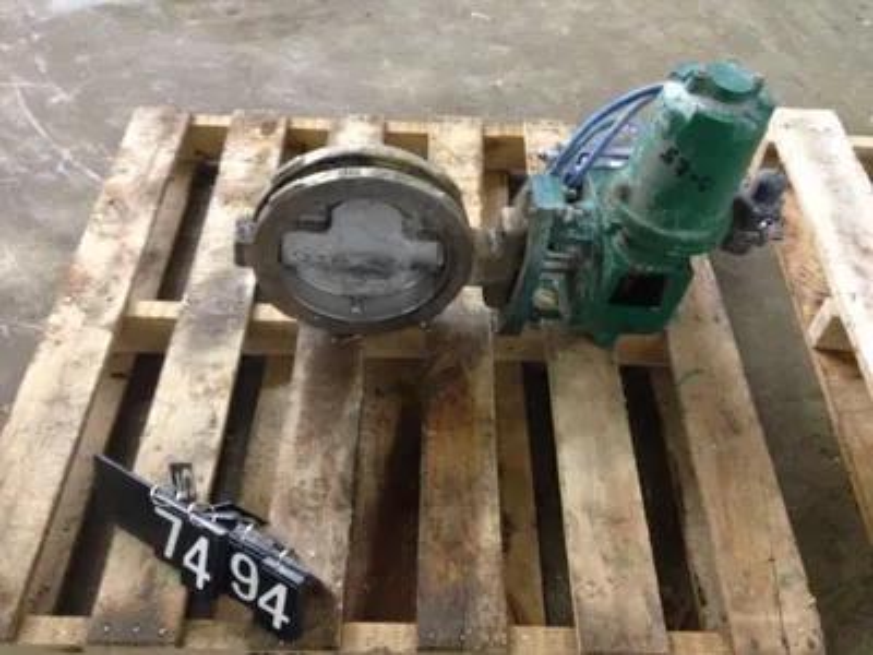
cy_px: 328
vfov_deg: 40.7
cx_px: 436
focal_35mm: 35
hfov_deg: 52.6
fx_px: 883
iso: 320
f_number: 2.4
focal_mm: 4.28
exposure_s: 1/20
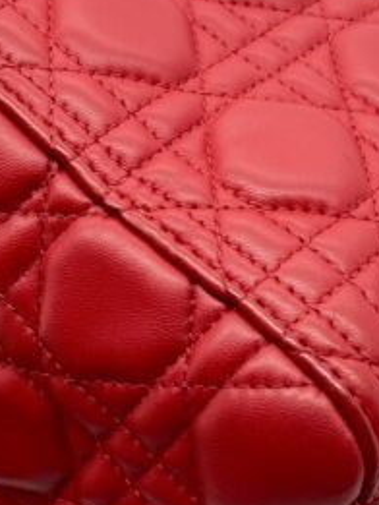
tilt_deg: -31.5
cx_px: 172
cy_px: 219
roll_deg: +0.8
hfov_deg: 14.5
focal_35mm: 102
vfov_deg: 19.2
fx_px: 1488
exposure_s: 1/100
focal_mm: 5.7
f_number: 1.5
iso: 50
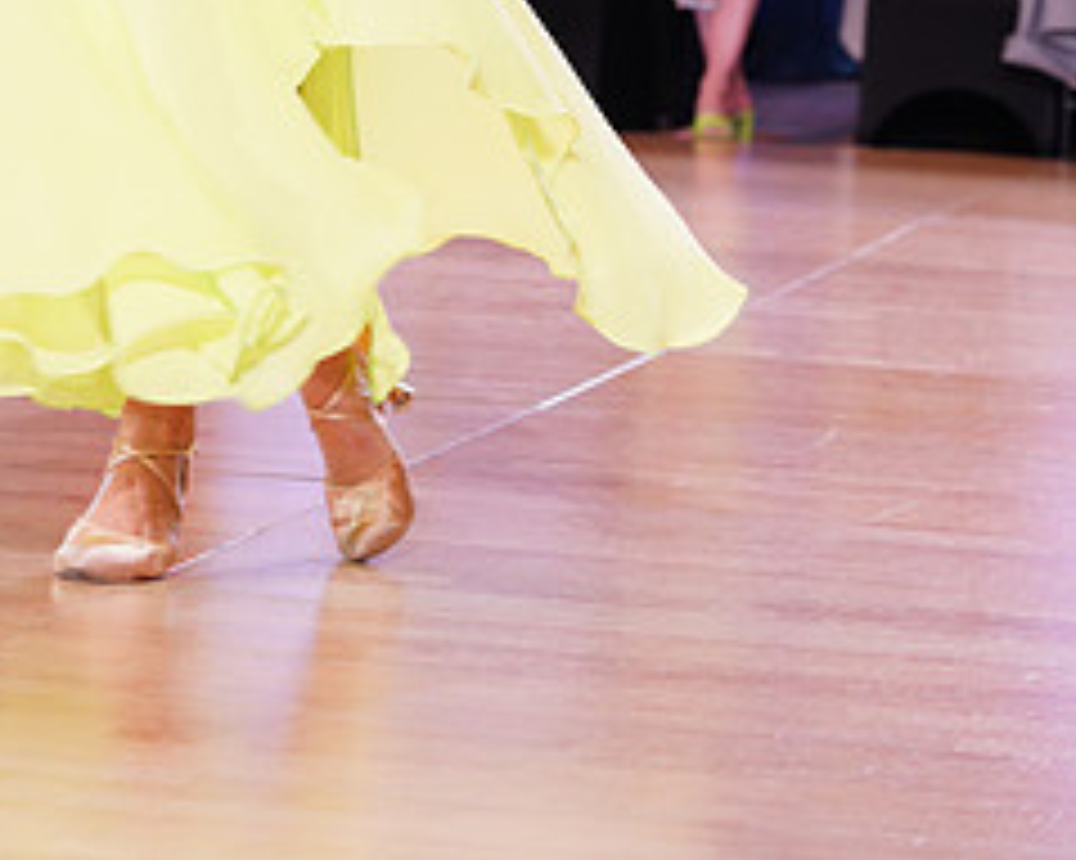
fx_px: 5794
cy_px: -441
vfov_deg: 8.3
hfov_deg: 10.6
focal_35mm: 182
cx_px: 313
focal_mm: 80
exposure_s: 1/125
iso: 1250
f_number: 5
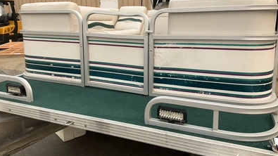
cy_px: 57
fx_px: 236
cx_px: 138
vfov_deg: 36.4
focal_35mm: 32
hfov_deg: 61.0
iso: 25
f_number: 1.8
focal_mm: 3
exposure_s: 1/1055
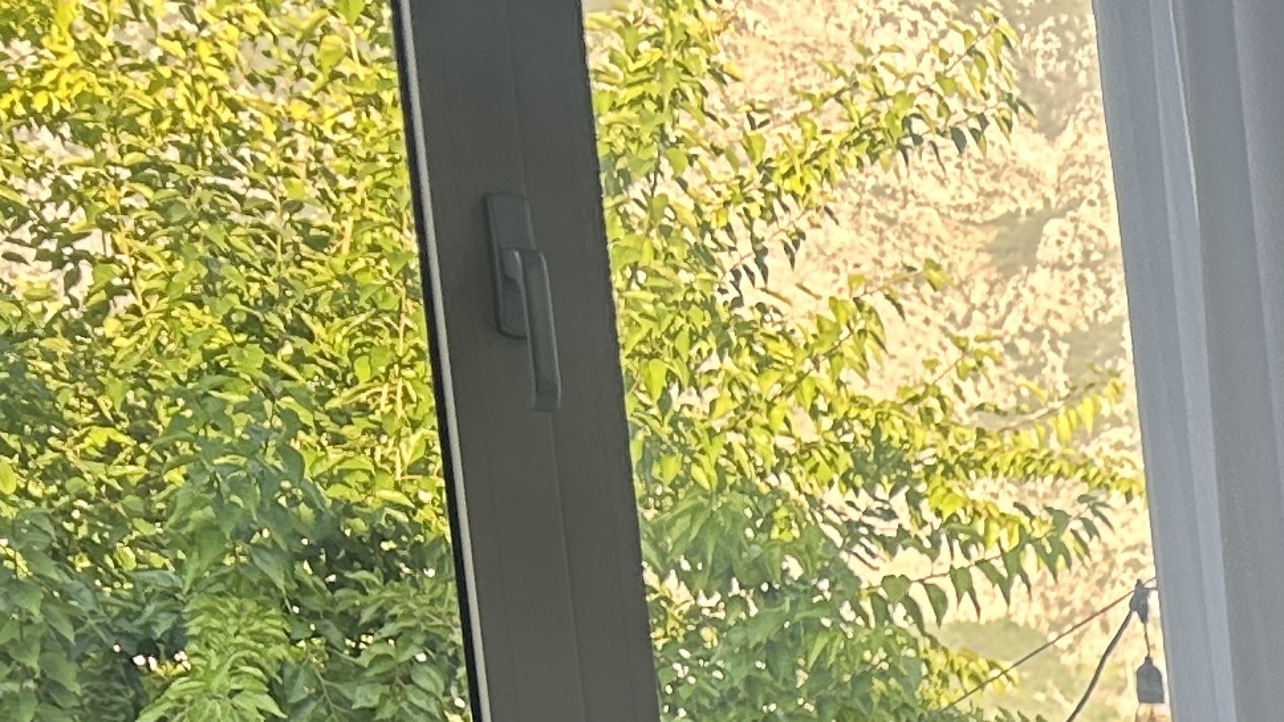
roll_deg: +0.6
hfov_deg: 14.9
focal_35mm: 118
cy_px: 1813
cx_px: 2545
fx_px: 4017
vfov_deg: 9.1
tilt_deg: -13.8
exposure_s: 1/192
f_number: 1.5
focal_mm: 5.7
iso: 40
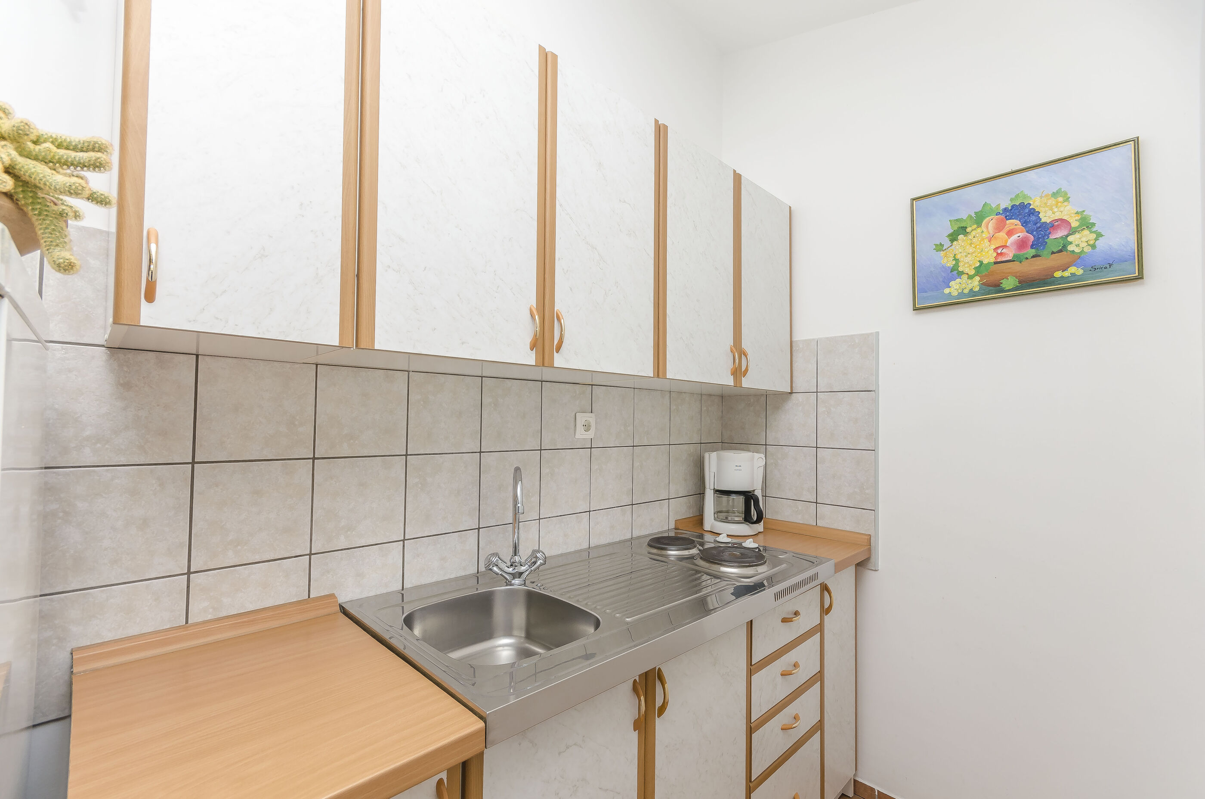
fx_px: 501
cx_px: 602
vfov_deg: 77.1
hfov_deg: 100.5
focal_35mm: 15
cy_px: 400
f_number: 9
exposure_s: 1/160
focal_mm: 10
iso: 100
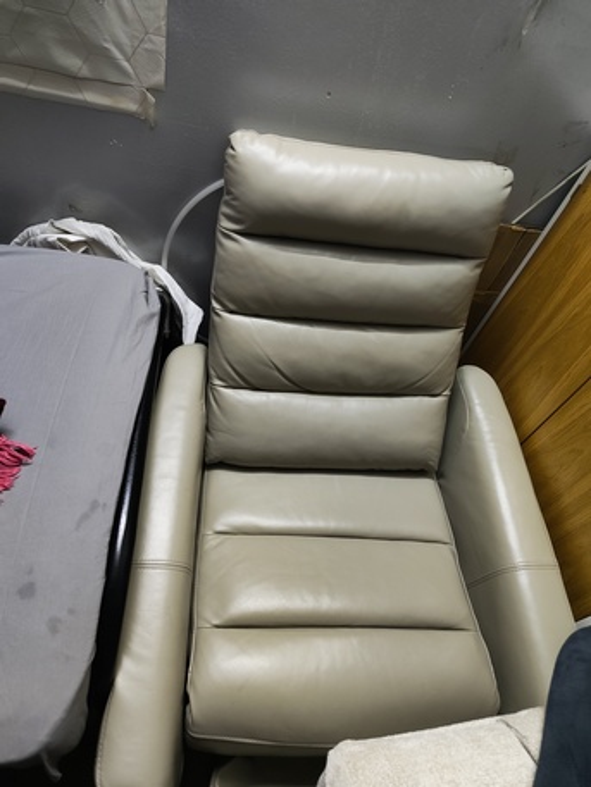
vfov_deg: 71.6
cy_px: 394
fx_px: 546
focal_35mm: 24
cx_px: 296
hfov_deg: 56.8
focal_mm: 5.56
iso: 1434
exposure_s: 1/33.3
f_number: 1.88
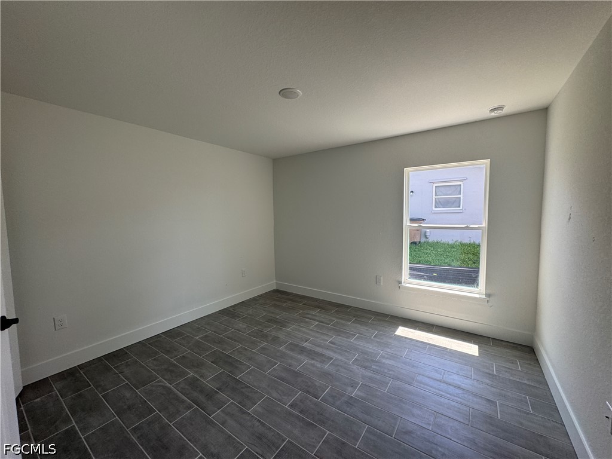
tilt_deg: -4.9
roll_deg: +1.2
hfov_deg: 102.1
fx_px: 248
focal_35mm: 14
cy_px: 230
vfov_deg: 85.7
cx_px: 306
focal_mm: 2.22
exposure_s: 1/120
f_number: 2.2
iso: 50
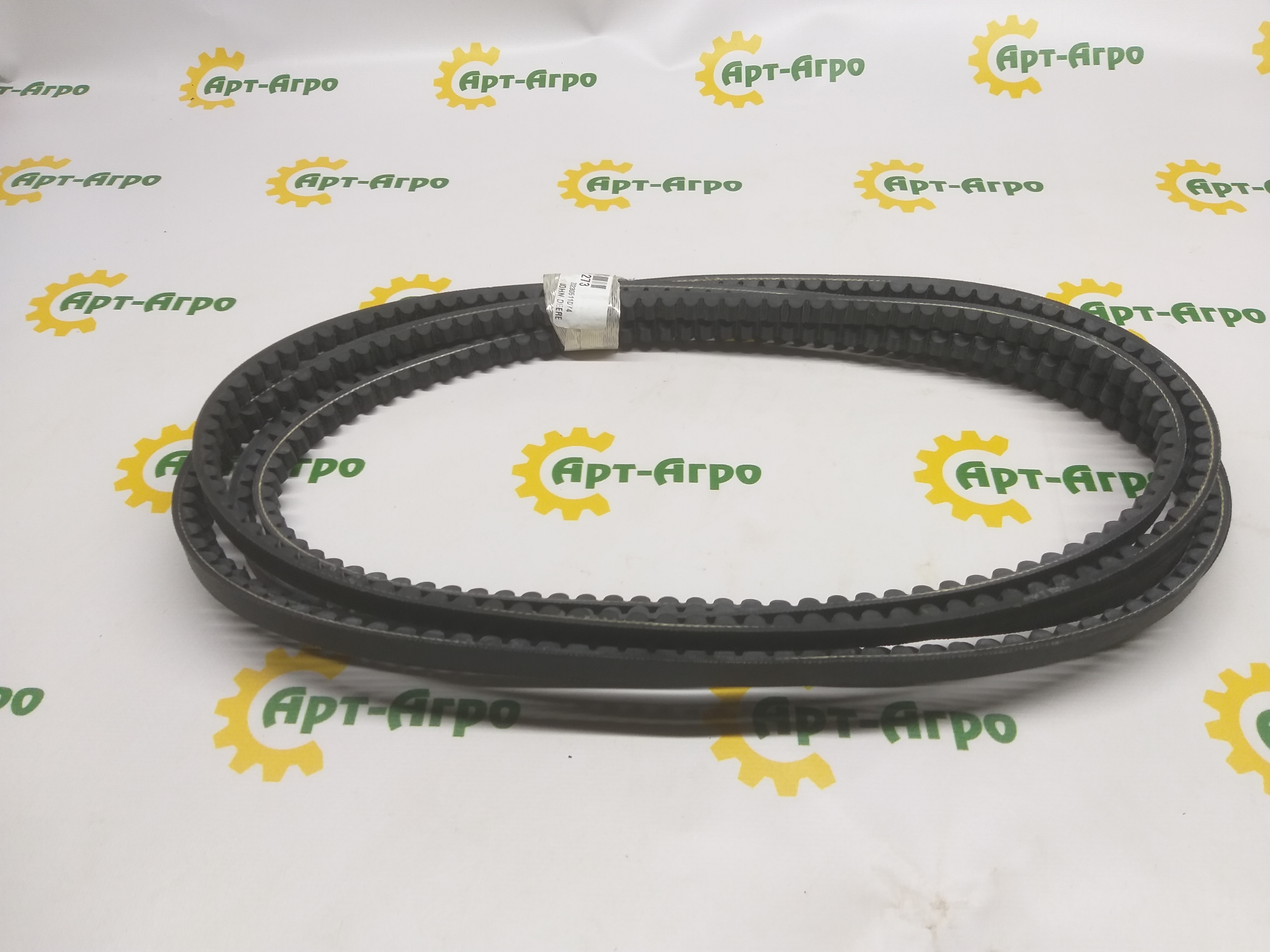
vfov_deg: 53.1
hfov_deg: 67.3
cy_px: 476
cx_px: 635
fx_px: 954
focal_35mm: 26
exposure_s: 1/50
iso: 80
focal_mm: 3.93
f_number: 1.7
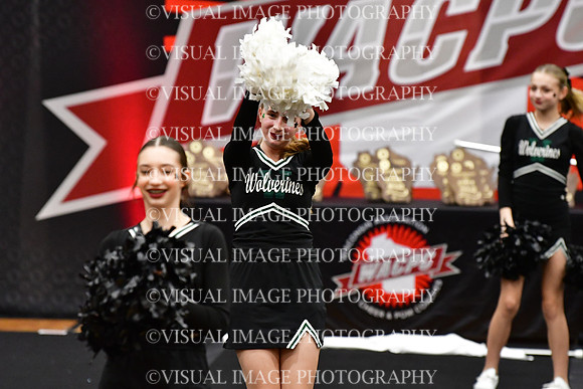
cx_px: 292
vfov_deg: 4.6
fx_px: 4859
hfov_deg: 6.9
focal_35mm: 300
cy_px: 194
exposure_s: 1/500
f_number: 3.5
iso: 5000
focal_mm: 200
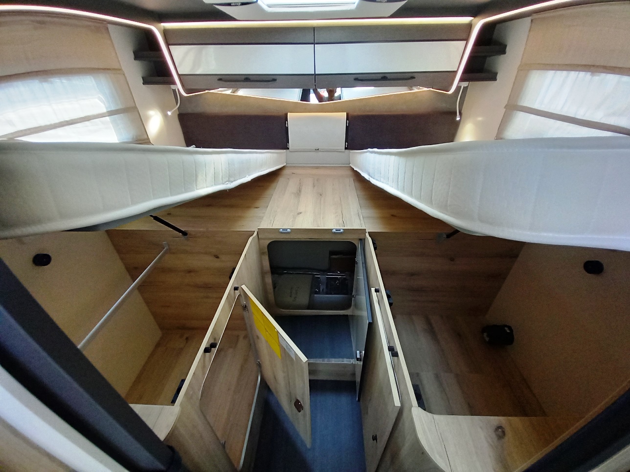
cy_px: 236
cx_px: 315
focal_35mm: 13
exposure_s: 1/50
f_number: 2.2
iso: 125
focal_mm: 1.13
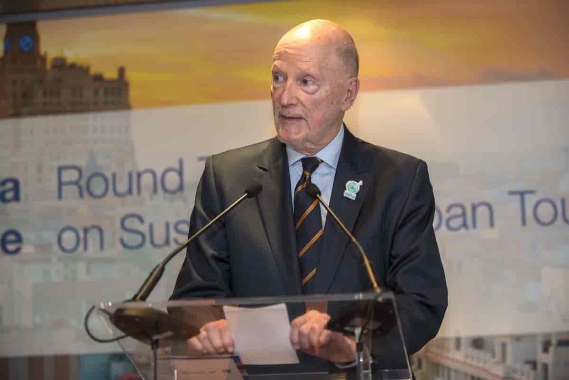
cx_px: 284
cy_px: 190
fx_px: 1423
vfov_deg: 15.2
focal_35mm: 90
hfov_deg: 22.6
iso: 400
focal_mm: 90
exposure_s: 1/100
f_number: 2.8
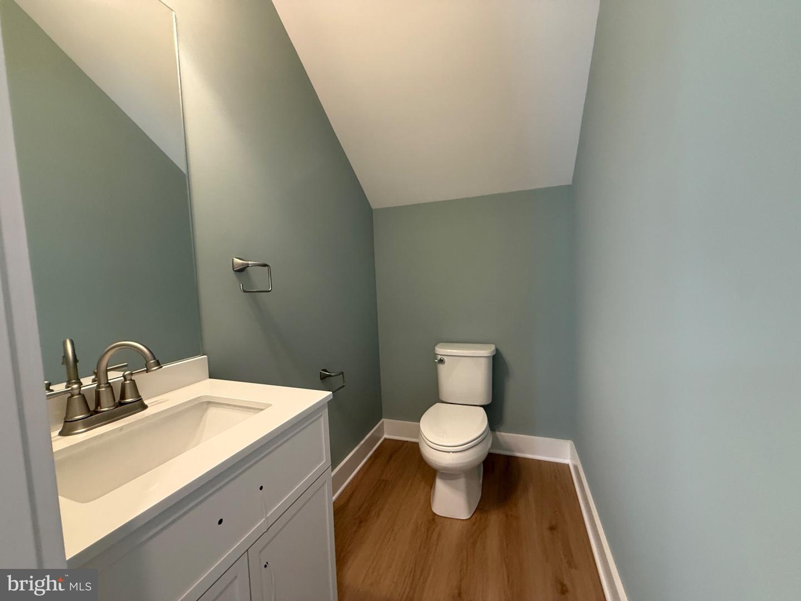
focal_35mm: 14
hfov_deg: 102.1
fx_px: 324
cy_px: 300
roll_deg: +2.3
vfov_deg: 85.7
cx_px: 400
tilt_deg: -2.9
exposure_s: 1/60
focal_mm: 2.22
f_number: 2.2
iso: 320
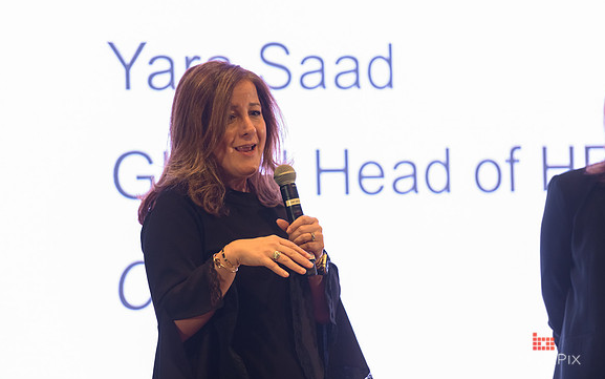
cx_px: 303
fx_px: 3381
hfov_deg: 10.2
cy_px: 184
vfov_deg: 6.4
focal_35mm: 205
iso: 1600
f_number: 3.2
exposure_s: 1/200
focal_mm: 200
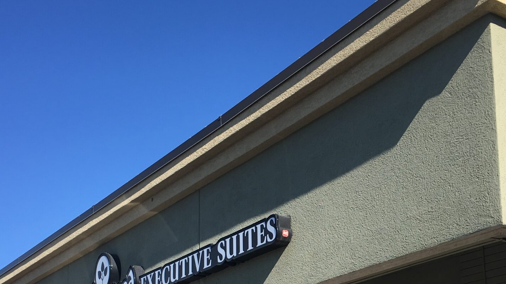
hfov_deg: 36.5
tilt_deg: +12.0
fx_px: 765
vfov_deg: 20.3
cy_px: 296
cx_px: 290
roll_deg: +0.8
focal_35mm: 57
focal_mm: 4.15
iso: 25
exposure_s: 1/1099
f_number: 2.2
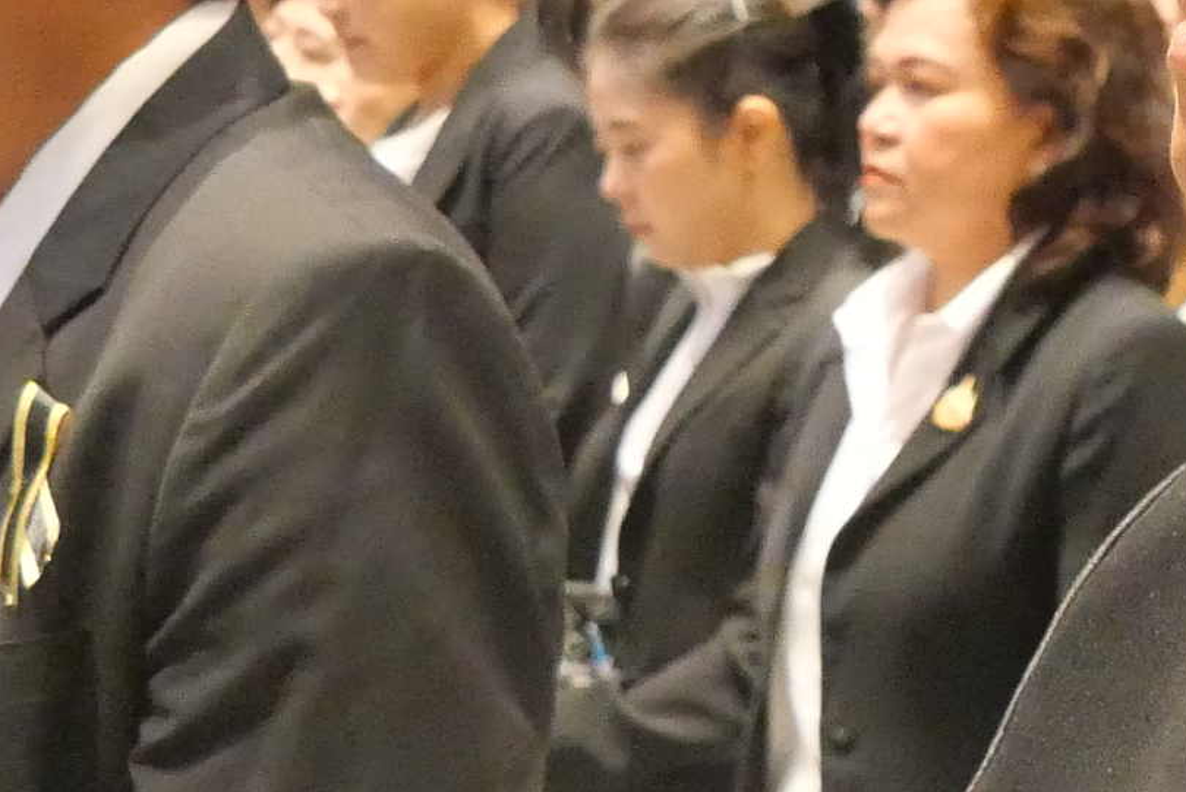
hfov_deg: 14.0
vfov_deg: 9.6
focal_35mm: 142
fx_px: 4680
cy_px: 666
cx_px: 1464
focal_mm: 15
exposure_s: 1/40
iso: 4000
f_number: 3.7
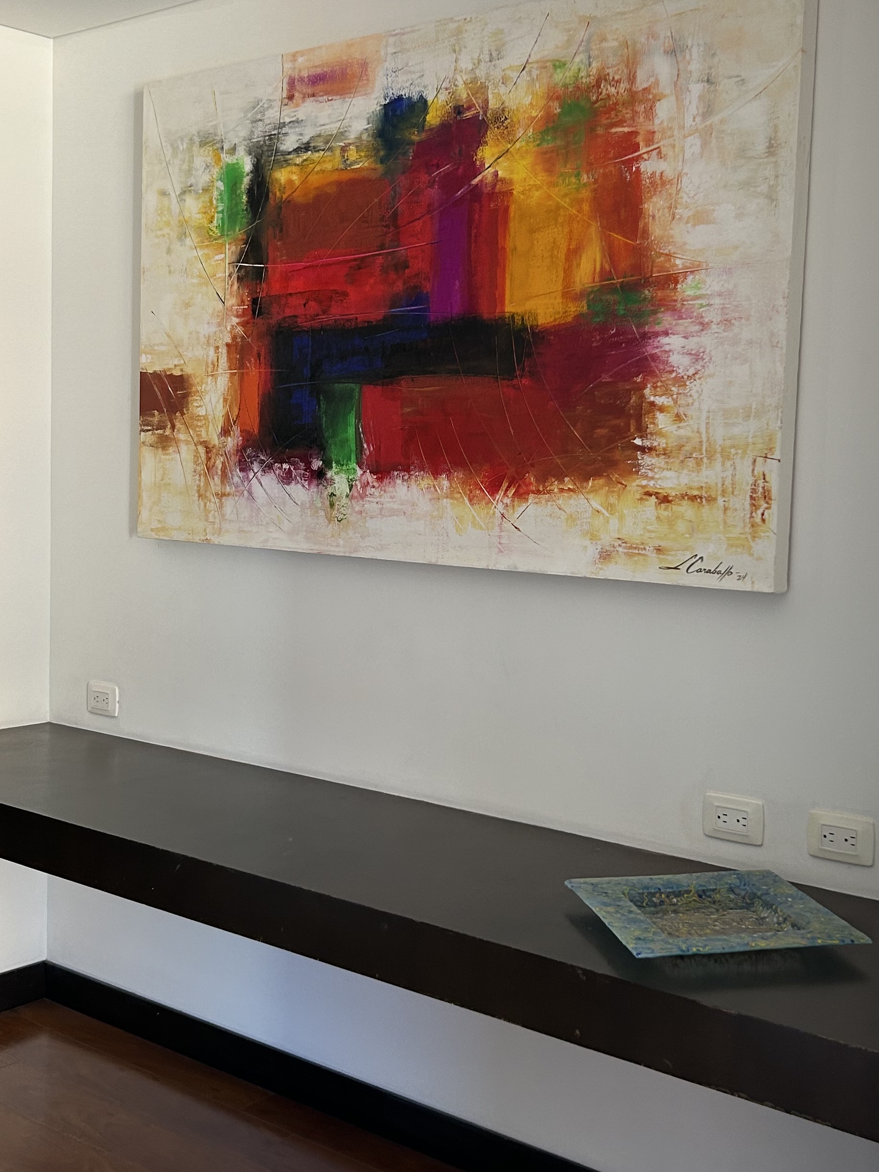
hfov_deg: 33.6
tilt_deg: -3.8
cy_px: 516
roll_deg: -1.3
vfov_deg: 43.8
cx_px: 473
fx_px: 1456
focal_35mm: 43
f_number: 1.5
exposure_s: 1/61
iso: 125
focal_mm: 5.7
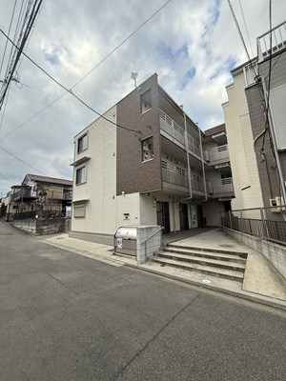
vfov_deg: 102.1
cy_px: 190
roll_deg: +2.1
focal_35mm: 14
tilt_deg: +13.6
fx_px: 154
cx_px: 143
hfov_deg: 85.7
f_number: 2.2
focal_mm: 2.22
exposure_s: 1/304
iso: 64
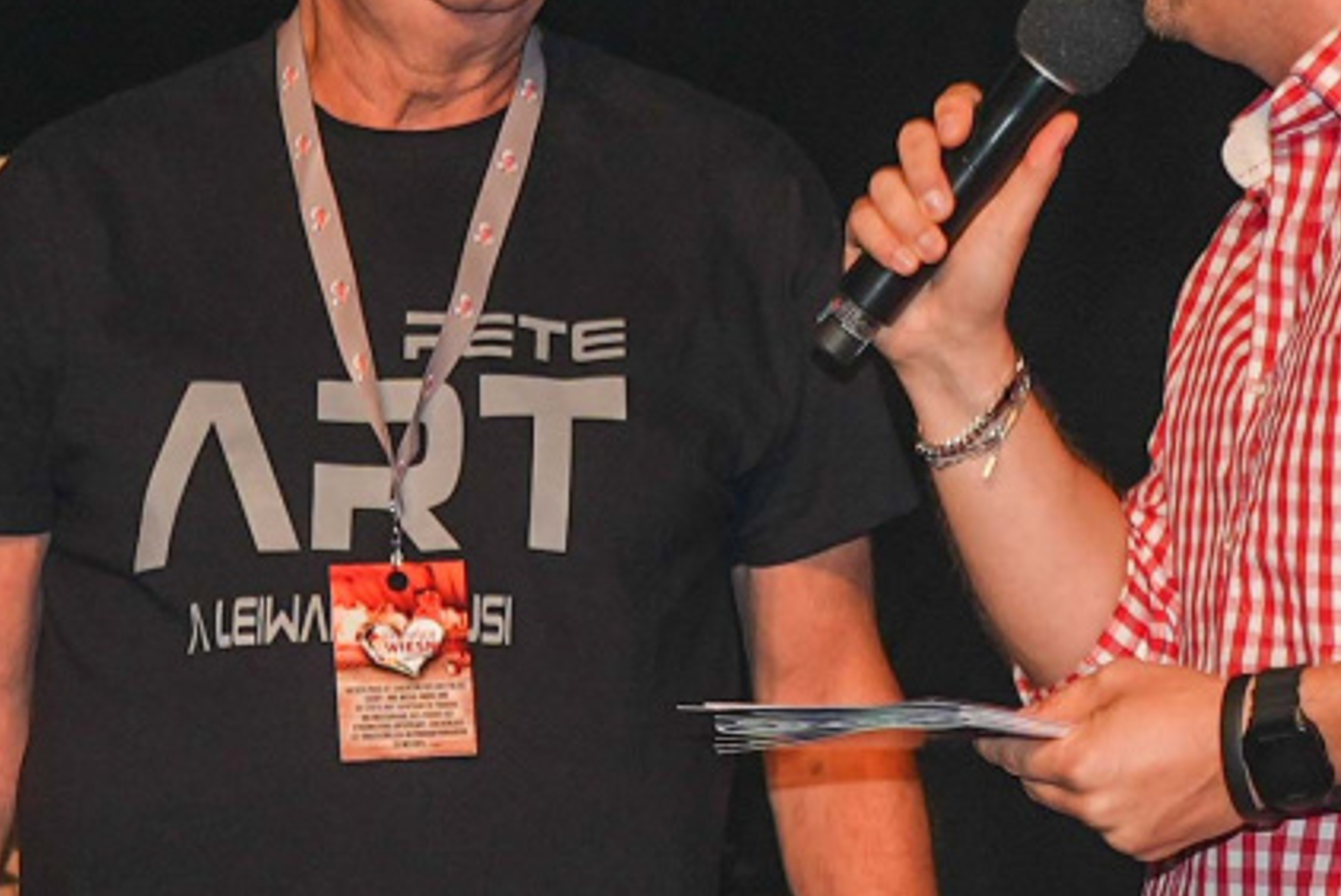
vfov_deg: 8.1
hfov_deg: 12.1
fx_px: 6337
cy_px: 823
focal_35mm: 170
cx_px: 583
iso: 125
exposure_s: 1/60
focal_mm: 27
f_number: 4
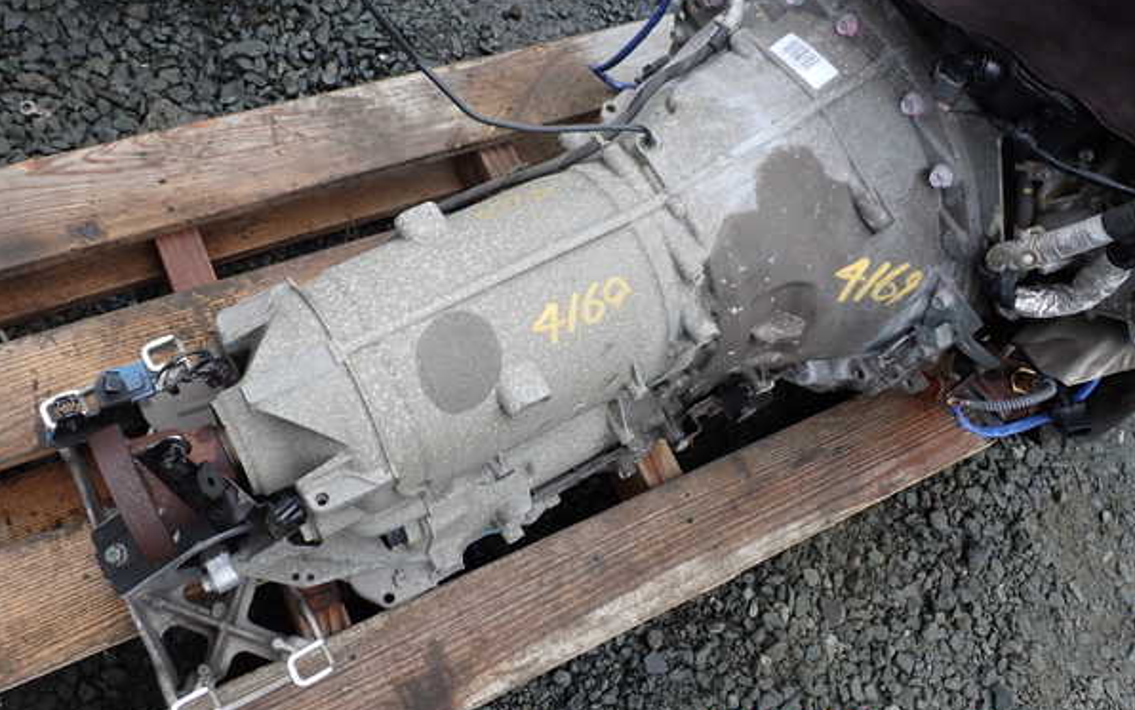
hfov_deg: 59.6
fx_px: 990
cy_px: 327
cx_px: 566
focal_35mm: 32
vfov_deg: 39.4
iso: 100
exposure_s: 1/125
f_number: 3.2
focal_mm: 5.4
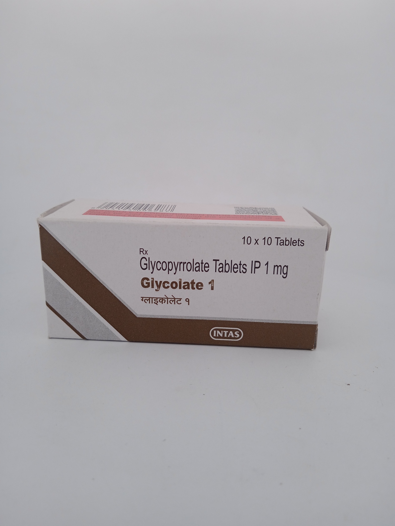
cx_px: 198
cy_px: 263
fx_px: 426
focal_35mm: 28
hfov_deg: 49.7
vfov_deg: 63.4
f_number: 2.2
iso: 115
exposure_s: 1/209
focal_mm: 3.43
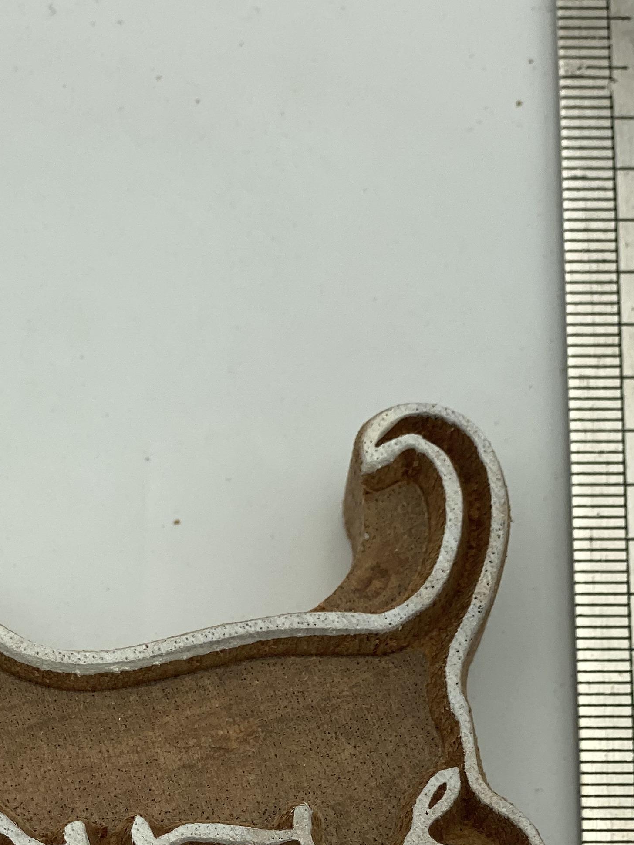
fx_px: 2637
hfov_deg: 13.7
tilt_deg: -75.8
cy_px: 828
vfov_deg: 17.8
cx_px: 216
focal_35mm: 108
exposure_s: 1/695
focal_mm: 6
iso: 20
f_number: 2
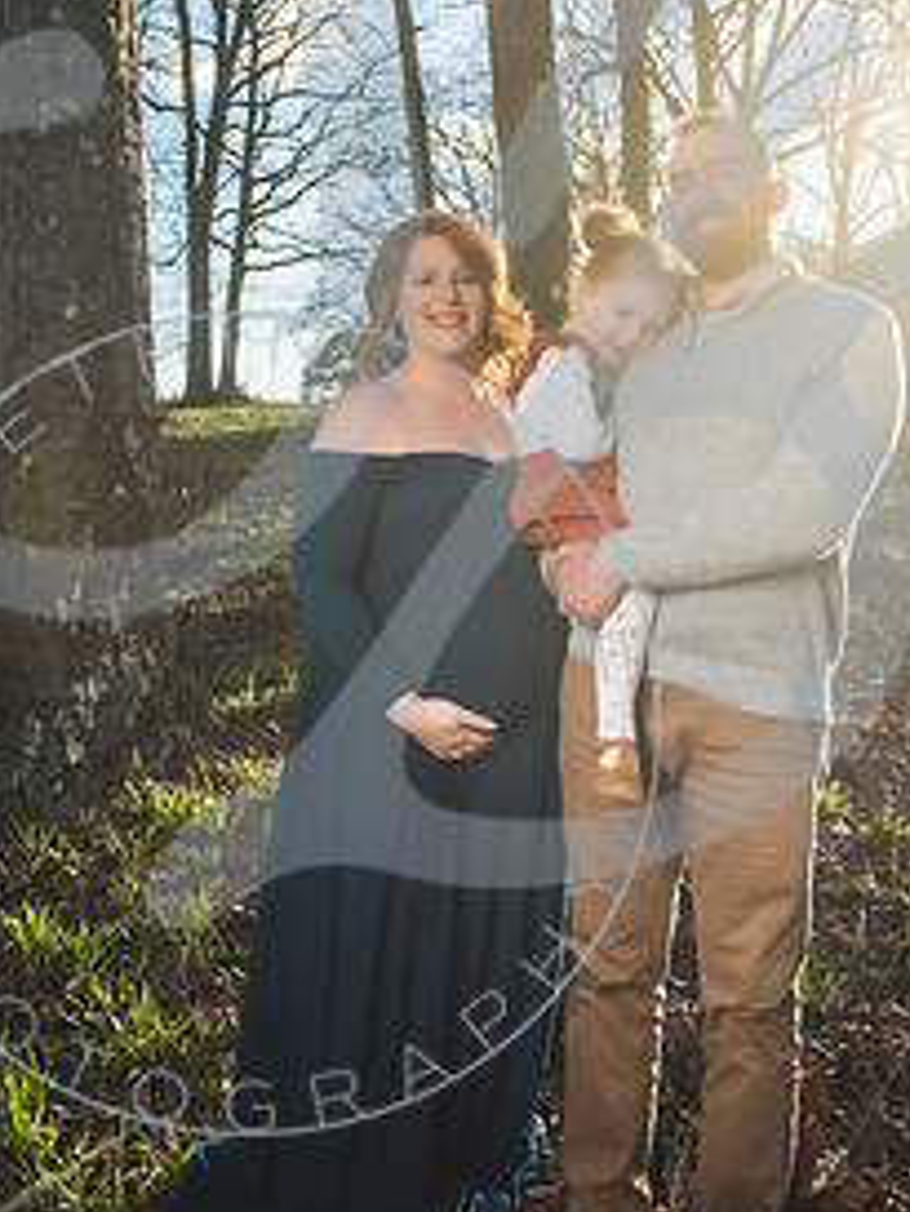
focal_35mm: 38
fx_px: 1331
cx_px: 448
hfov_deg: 37.7
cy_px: 386
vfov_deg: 48.0
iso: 100
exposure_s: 1/1250
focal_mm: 24
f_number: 2.8
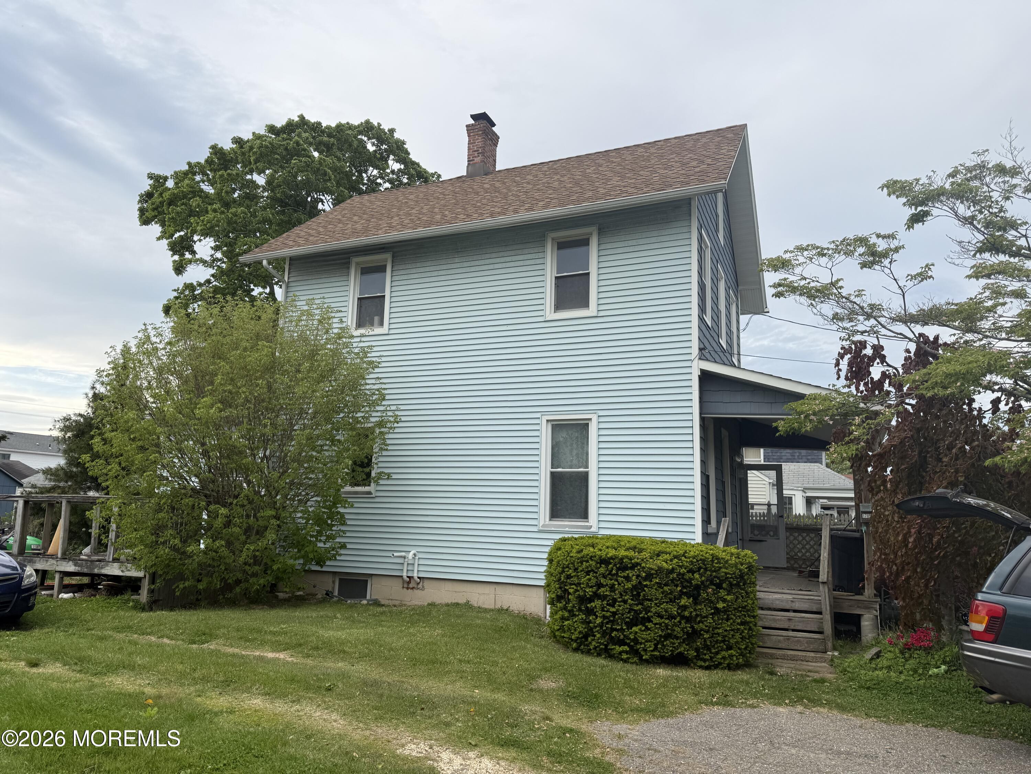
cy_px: 387
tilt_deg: +10.2
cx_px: 516
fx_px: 715
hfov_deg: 71.6
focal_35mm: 24
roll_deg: -1.7
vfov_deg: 56.8
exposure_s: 1/1901
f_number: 1.78
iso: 80
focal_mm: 6.76
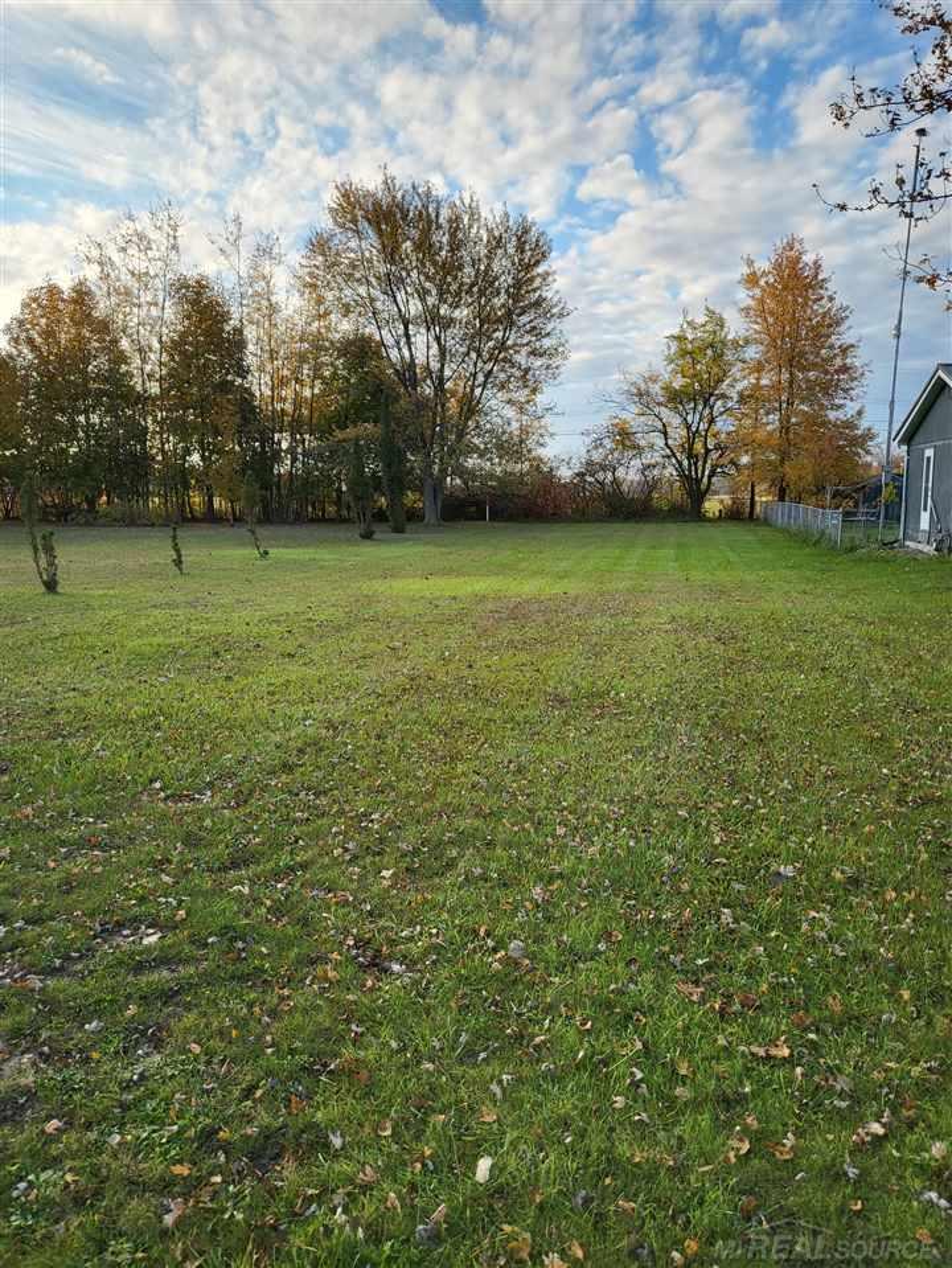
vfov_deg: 67.3
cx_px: 476
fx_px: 953
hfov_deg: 53.1
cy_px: 634
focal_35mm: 26
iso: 50
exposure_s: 1/1218
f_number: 1.8
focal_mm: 4.25
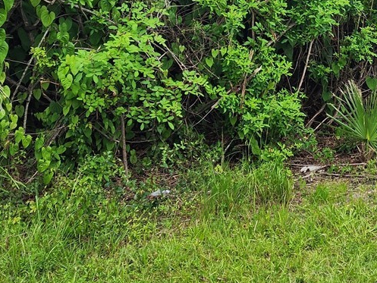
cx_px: 319
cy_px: -73
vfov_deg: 18.7
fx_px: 806
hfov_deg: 25.7
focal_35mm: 74
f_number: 1.8
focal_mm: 6.4
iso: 12
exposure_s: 1/460
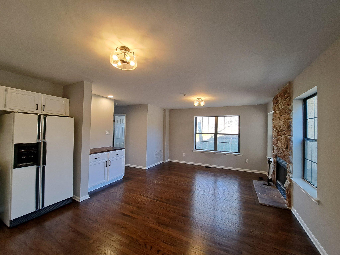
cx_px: 170
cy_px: 128
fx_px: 128
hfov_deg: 106.2
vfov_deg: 89.9
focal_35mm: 13
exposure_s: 1/40
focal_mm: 1.74
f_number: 2.2
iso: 64
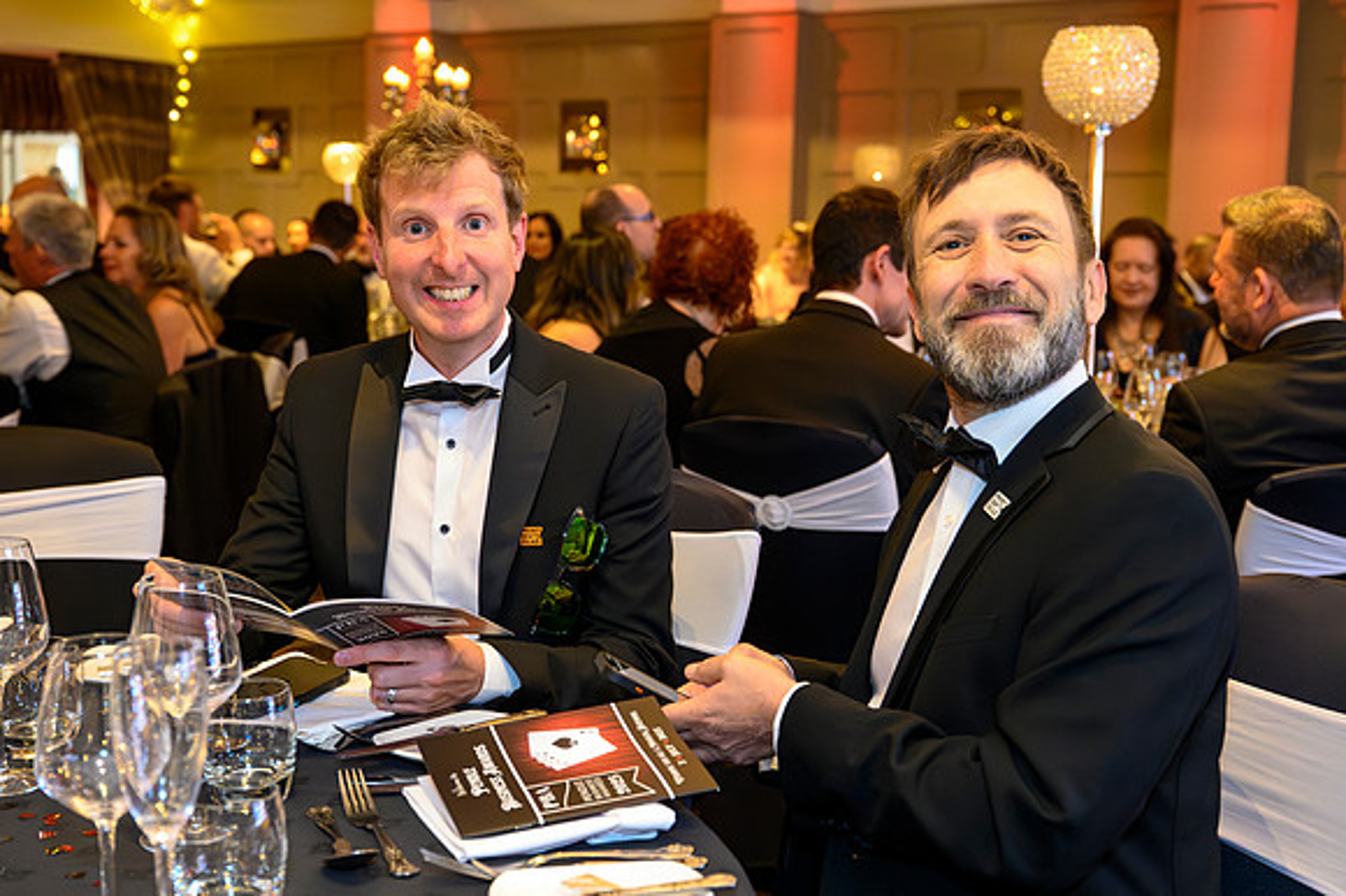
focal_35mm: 46
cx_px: 639
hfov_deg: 42.4
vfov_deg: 29.0
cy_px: 426
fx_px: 1732
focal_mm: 44
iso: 28800
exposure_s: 1/125
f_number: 4.5
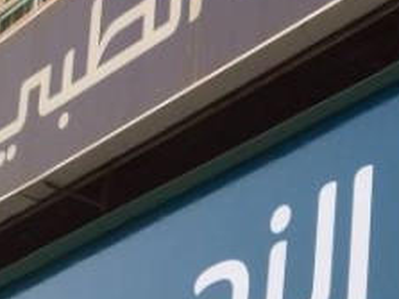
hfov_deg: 16.5
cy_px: 343
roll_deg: -3.3
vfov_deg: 12.3
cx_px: 342
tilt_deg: +20.4
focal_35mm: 118
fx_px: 1359
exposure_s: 1/120
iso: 32
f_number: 2.4
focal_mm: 3.3
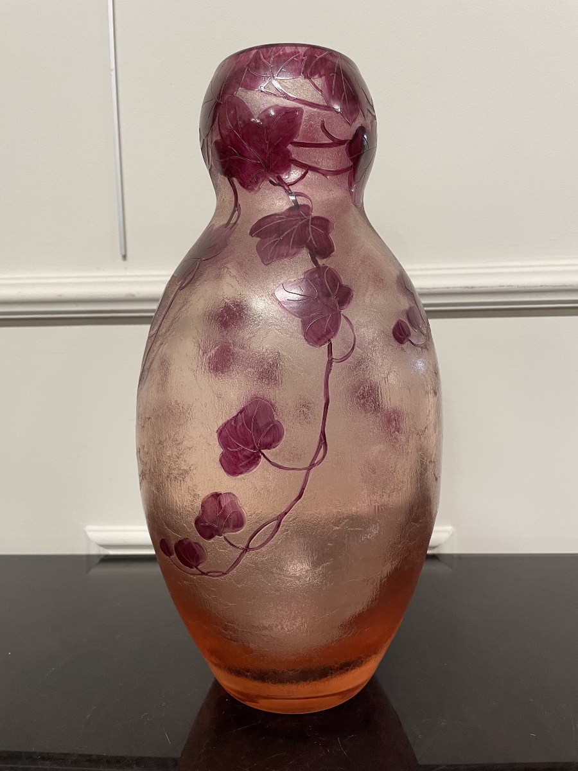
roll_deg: +2.0
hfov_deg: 53.1
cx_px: 289
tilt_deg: -5.8
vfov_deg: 67.3
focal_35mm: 26
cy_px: 386
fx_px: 579
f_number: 1.6
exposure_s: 1/50
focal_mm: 4.2
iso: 100
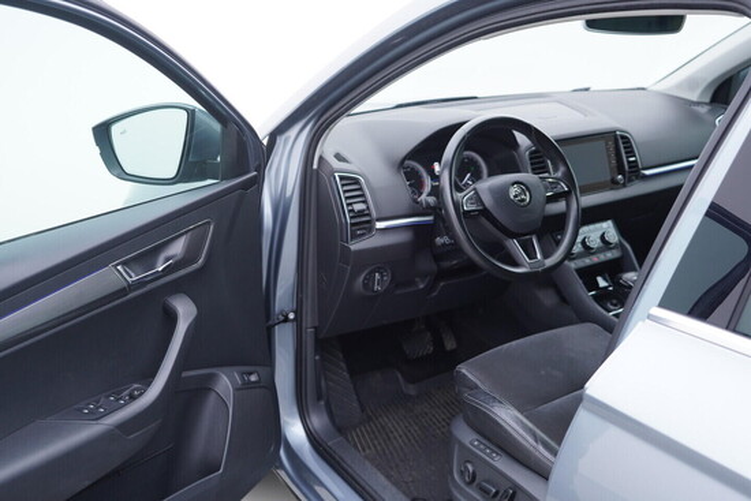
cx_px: 376
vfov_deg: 36.9
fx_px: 751
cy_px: 250
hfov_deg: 53.1
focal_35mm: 36
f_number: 2.8
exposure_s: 1/40
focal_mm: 24
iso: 125
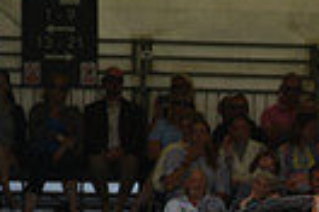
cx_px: 626
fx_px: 7779
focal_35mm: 878
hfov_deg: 2.3
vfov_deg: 1.6
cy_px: 178
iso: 200
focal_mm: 200
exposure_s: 1/1250
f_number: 6.3
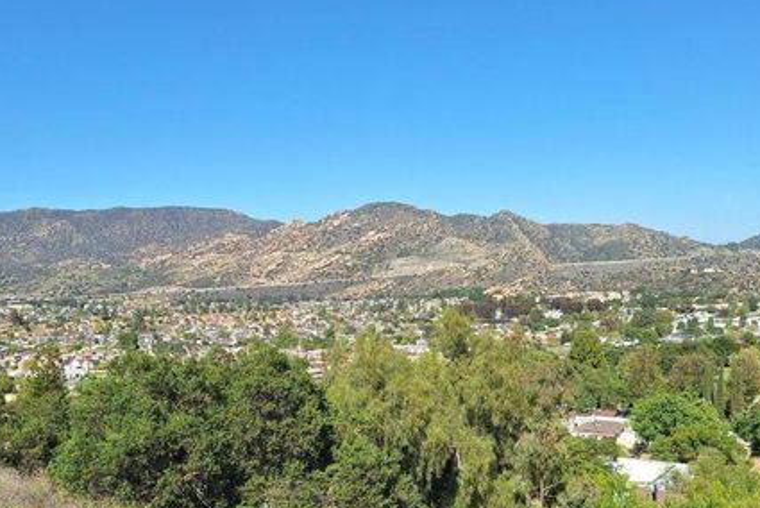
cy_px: 367
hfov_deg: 52.9
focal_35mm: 36
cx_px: 327
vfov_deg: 36.3
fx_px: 760
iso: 40
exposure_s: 1/2174
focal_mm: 5.54
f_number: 1.8
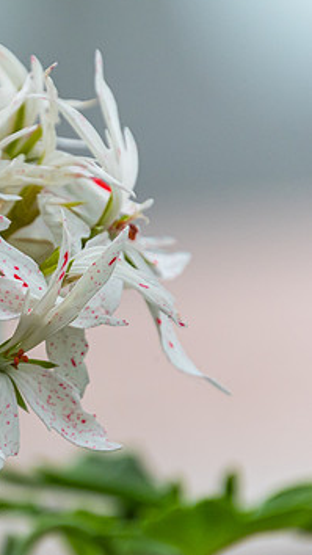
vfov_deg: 1.6
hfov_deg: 0.9
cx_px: -142
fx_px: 19306
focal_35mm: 1312
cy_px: 249
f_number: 6.3
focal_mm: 400
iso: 400
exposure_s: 1/1000
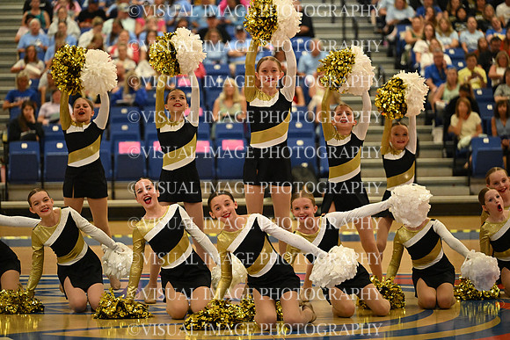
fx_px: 1984
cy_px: 170
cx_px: 255
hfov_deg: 14.7
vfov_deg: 9.8
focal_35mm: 140
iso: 8000
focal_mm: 140
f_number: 2.8
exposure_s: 1/1000
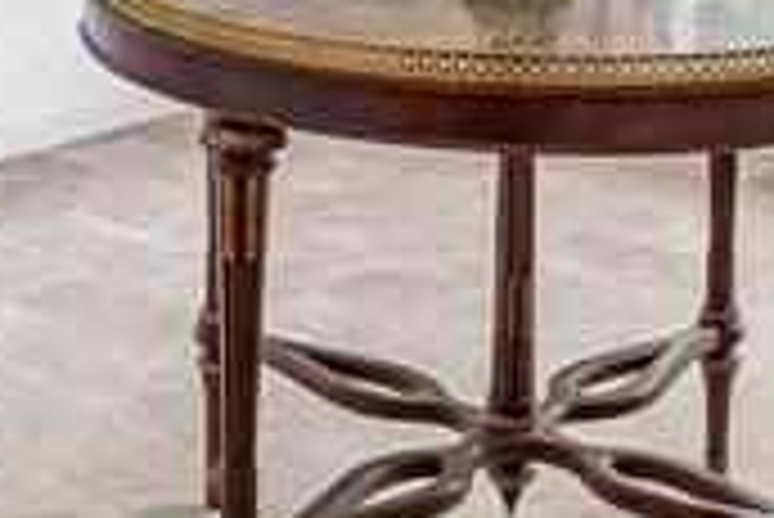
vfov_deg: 13.1
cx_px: 220
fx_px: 2044
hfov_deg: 21.3
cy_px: -410
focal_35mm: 95
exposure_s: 1/15
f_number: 8
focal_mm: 16
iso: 400
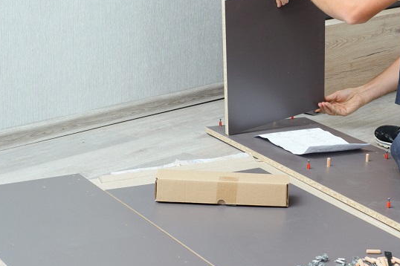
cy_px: 82
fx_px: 1033
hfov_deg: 21.7
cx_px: 303
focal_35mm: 93
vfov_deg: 14.7
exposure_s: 1/80
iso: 200
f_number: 8
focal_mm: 50
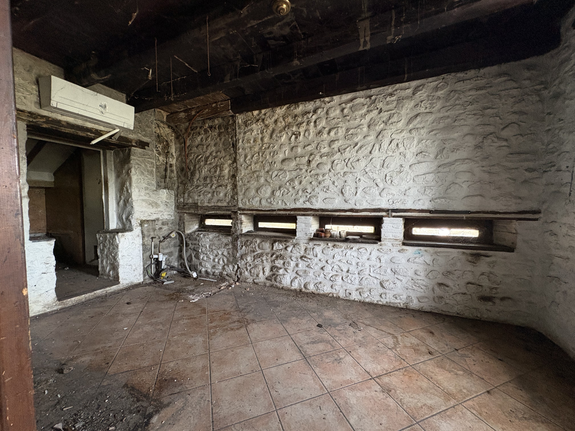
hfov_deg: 102.1
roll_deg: +1.4
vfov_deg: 85.7
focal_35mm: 14
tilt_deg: -2.0
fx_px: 233
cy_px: 216
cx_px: 288
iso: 500
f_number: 2.2
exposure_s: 1/60
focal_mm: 2.22
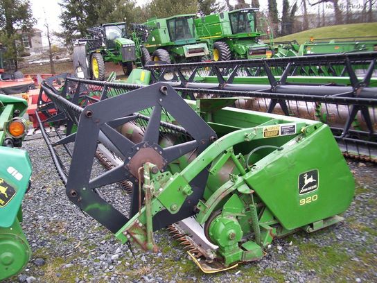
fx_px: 370
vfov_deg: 41.8
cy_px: 142
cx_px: 188
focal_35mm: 34
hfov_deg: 54.0
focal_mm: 5.7
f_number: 2.9
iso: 80
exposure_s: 1/60
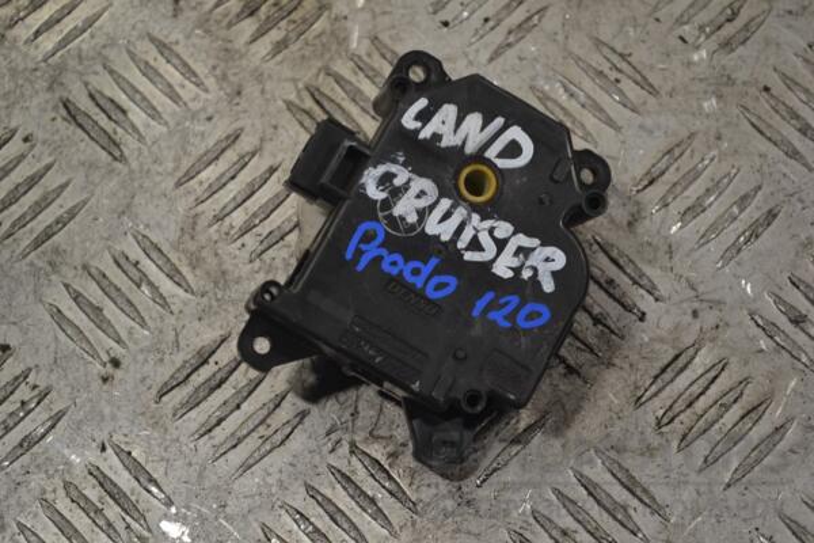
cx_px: 407
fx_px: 1865
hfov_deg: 24.6
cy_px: 272
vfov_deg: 16.6
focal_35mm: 82
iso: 400
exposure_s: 1/125
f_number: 5.6
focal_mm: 55
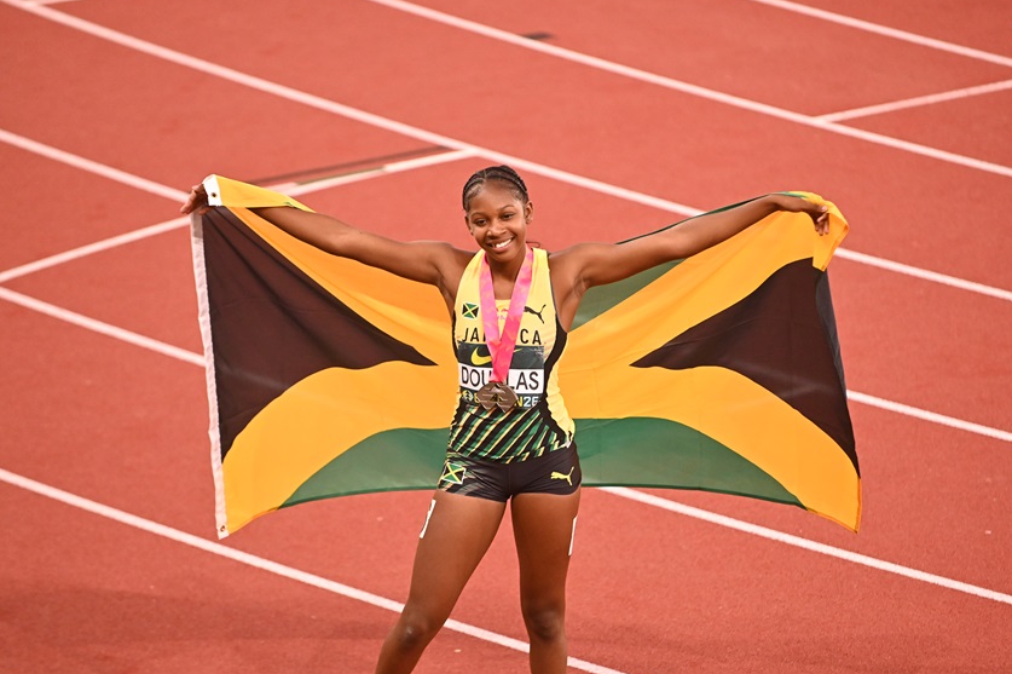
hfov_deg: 9.6
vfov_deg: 6.4
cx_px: 542
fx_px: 6012
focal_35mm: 214
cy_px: 361
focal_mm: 175
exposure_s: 1/1000
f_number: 4
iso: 4000
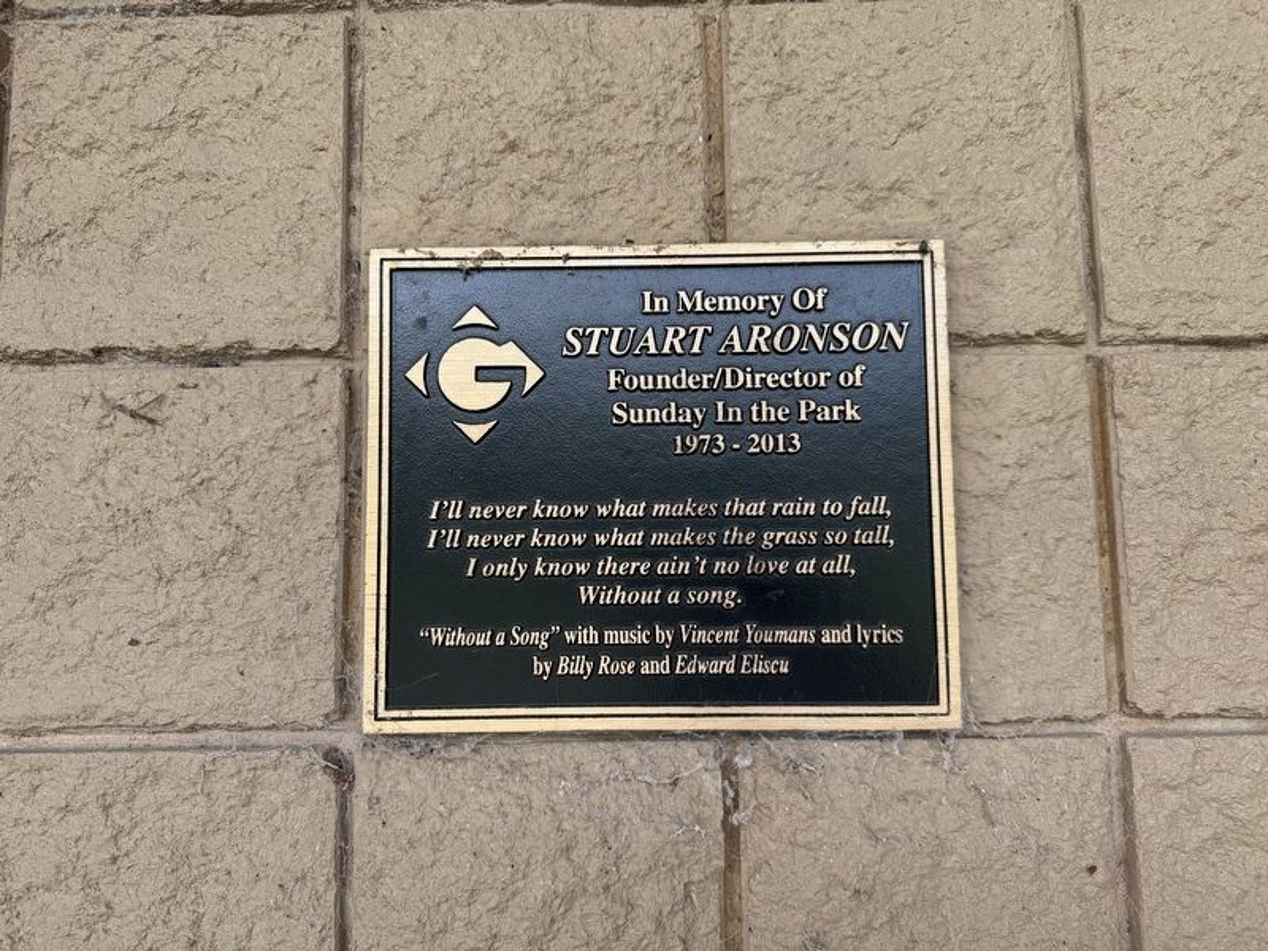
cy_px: 476
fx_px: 879
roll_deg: +0.9
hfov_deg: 71.6
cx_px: 634
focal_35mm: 24
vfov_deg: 56.8
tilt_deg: +4.5
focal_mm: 6.76
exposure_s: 1/121
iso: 64
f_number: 1.78
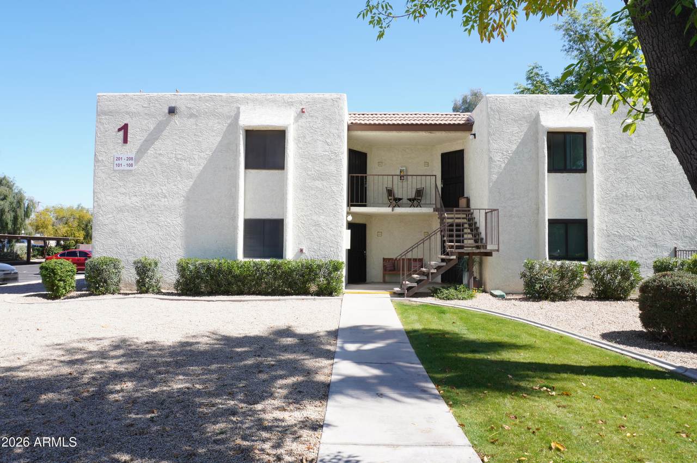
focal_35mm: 24
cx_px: 348
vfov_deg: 53.0
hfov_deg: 73.8
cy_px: 232
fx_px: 464
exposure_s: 1/60
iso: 100
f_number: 11
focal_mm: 16
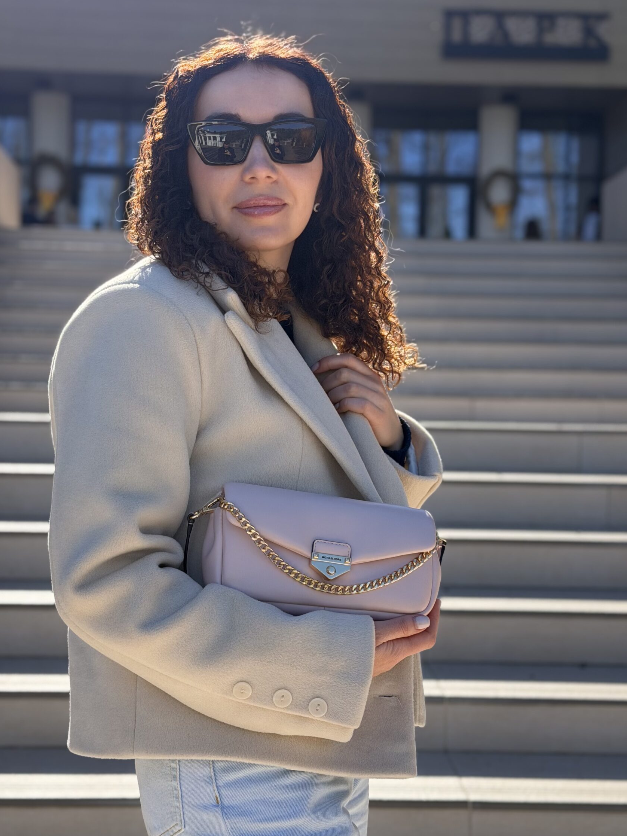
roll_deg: -1.5
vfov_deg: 34.9
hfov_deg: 26.5
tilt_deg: -0.3
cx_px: 281
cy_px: 441
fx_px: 1328
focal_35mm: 55
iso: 80
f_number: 1.78
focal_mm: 6.76
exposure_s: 1/2494
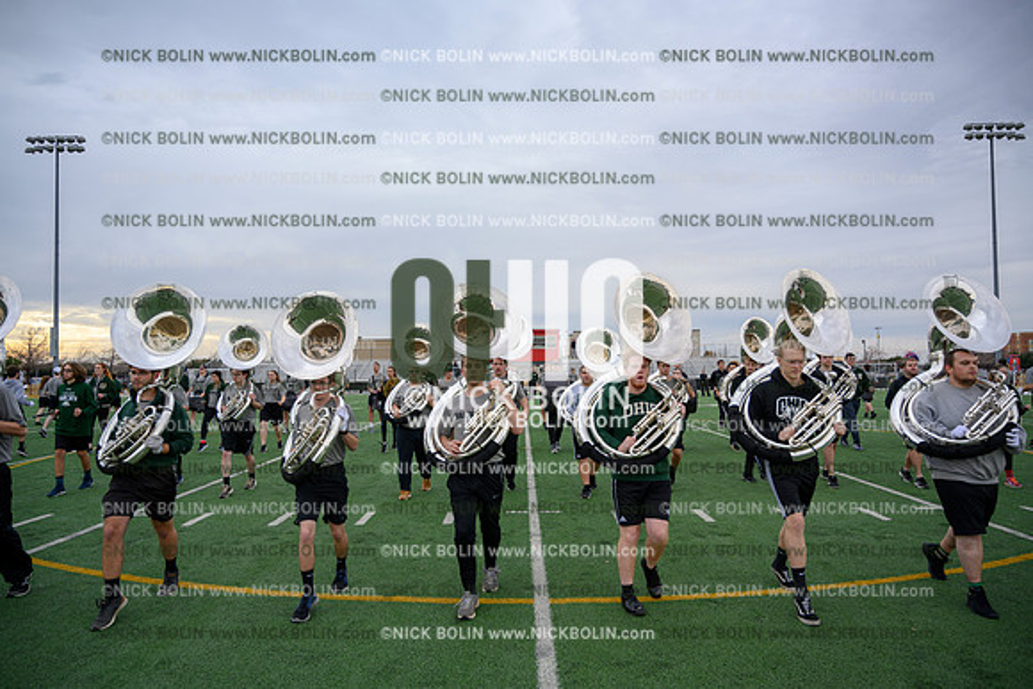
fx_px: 689
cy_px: 344
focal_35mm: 24
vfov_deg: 53.2
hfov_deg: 73.7
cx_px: 516
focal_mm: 24
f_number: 4
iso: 200
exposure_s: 1/500
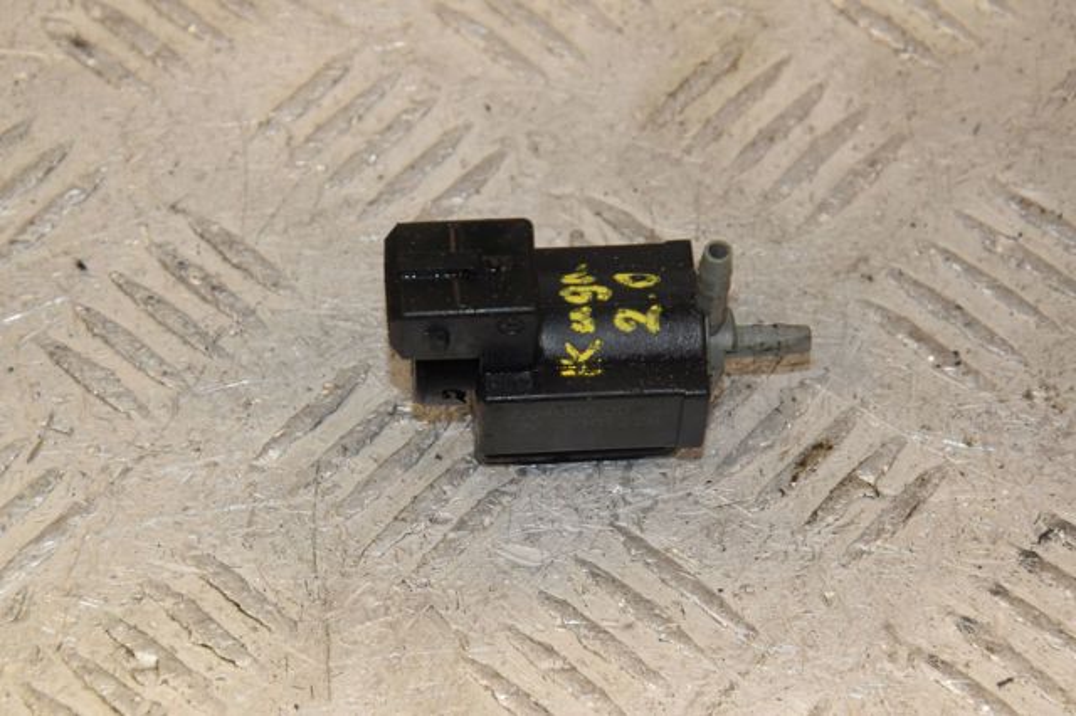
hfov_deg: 15.2
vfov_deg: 10.1
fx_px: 4033
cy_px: 358
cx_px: 538
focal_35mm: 135
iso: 1600
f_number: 9
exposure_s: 1/200
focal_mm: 90
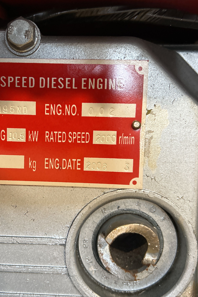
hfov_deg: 35.6
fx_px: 305
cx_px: 67
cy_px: 152
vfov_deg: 51.9
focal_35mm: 37
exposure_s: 1/50
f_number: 1.5
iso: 400
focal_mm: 5.7
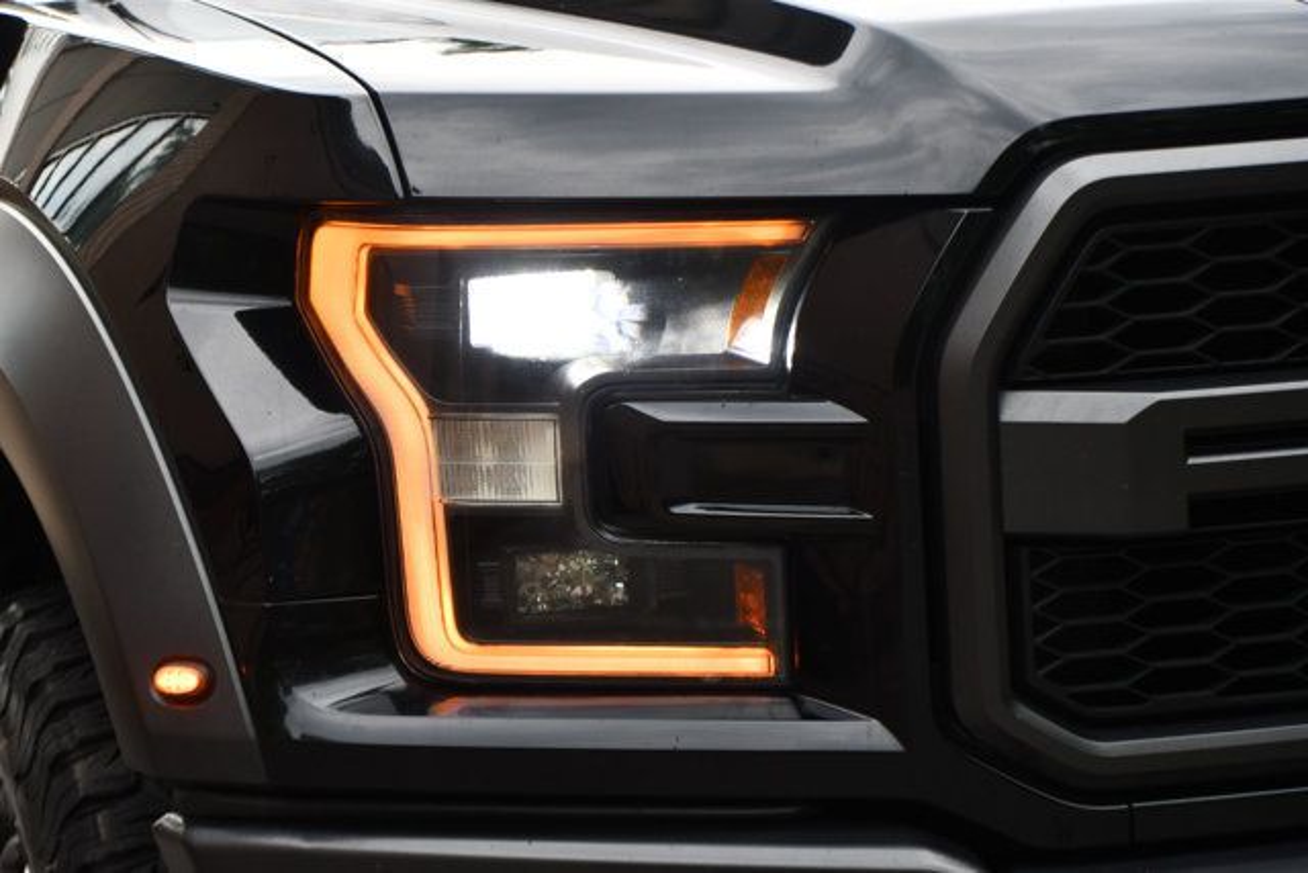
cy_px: 436
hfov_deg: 17.1
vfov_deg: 11.4
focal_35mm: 120
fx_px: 4361
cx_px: 654
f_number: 5
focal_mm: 80
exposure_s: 1/250
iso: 400
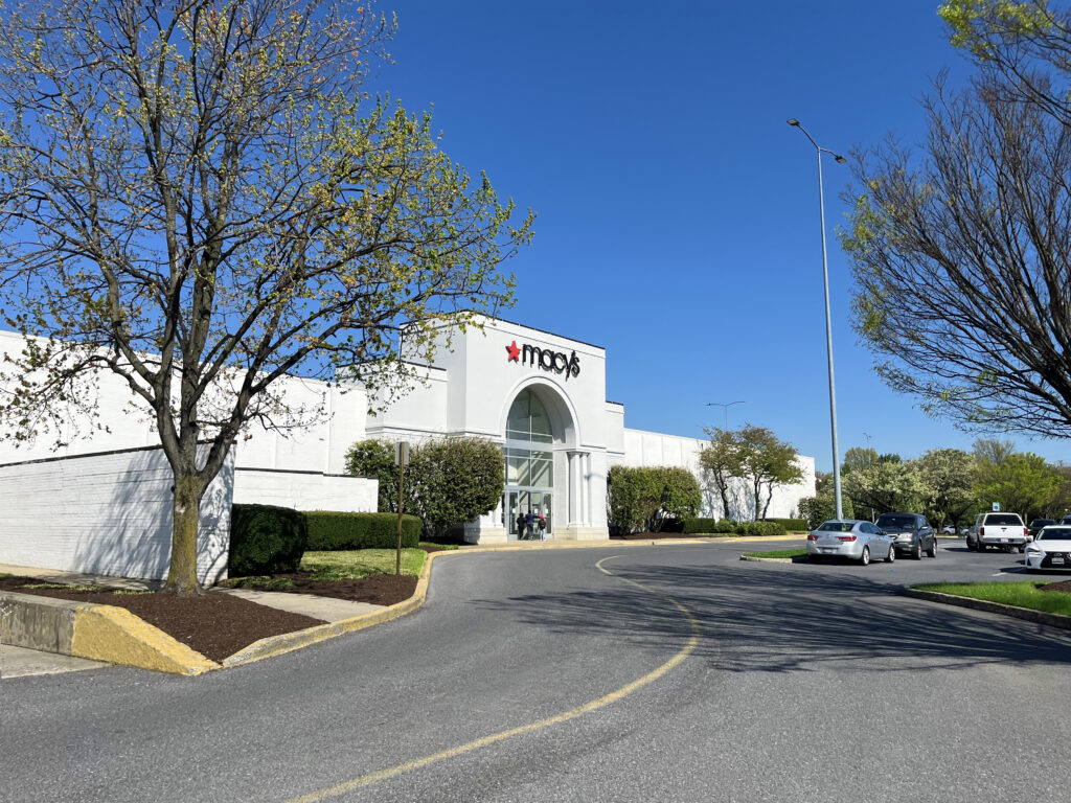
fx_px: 804
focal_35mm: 26
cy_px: 402
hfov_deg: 67.3
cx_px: 536
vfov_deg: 53.1
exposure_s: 1/5556
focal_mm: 5.1
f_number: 1.6
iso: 50
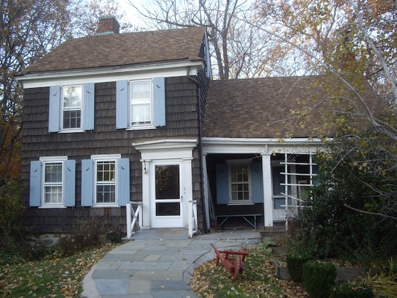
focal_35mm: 38
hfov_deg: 49.0
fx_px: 436
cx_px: 198
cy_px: 149
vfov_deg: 37.7
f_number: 2.8
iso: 100
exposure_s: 1/60
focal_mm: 7.9
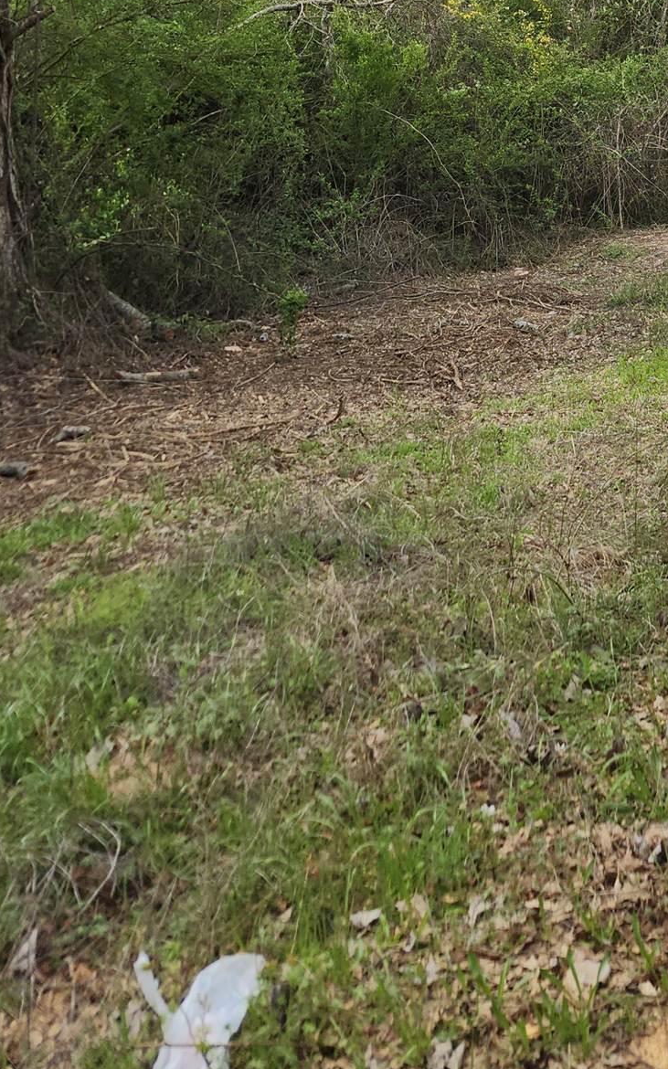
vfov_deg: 38.3
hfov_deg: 26.3
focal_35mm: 48
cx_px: 553
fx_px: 1399
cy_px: 62
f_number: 1.8
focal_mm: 5.54
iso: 25
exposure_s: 1/1529
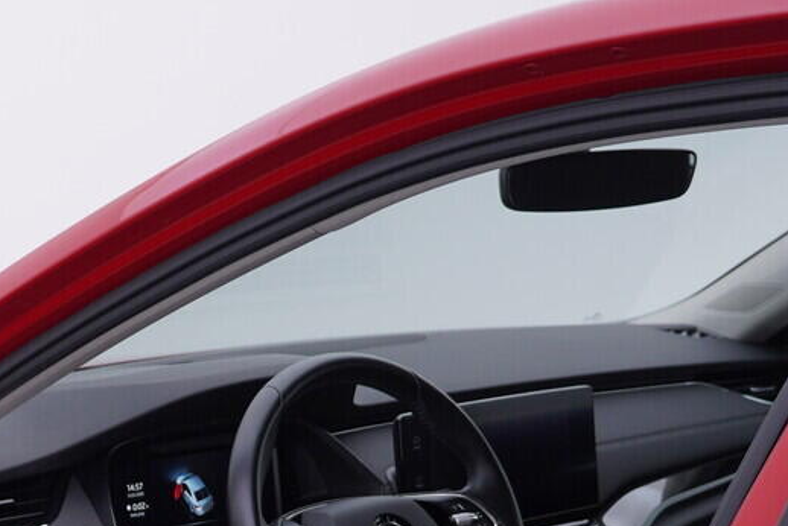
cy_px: 667
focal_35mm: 100
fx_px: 2190
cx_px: -233
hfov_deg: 18.9
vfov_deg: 13.3
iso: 125
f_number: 4
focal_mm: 24
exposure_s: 1/60
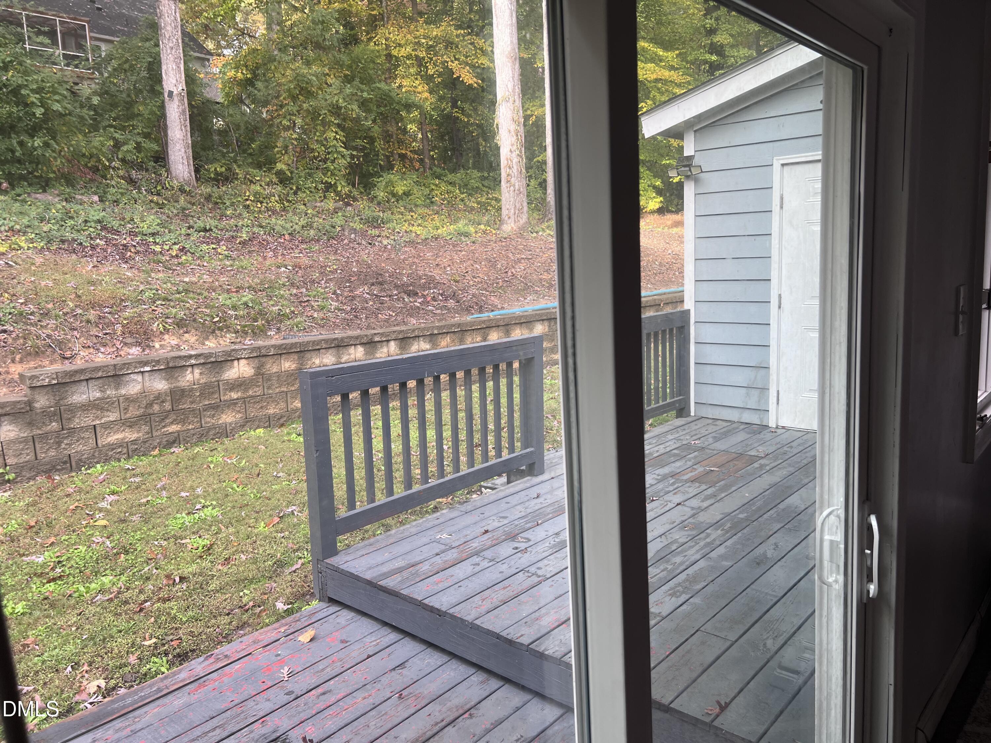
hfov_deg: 67.3
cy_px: 372
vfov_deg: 53.1
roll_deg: +2.2
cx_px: 496
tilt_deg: -9.2
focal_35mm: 26
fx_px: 744
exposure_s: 1/182
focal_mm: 5.7
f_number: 1.5
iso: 40
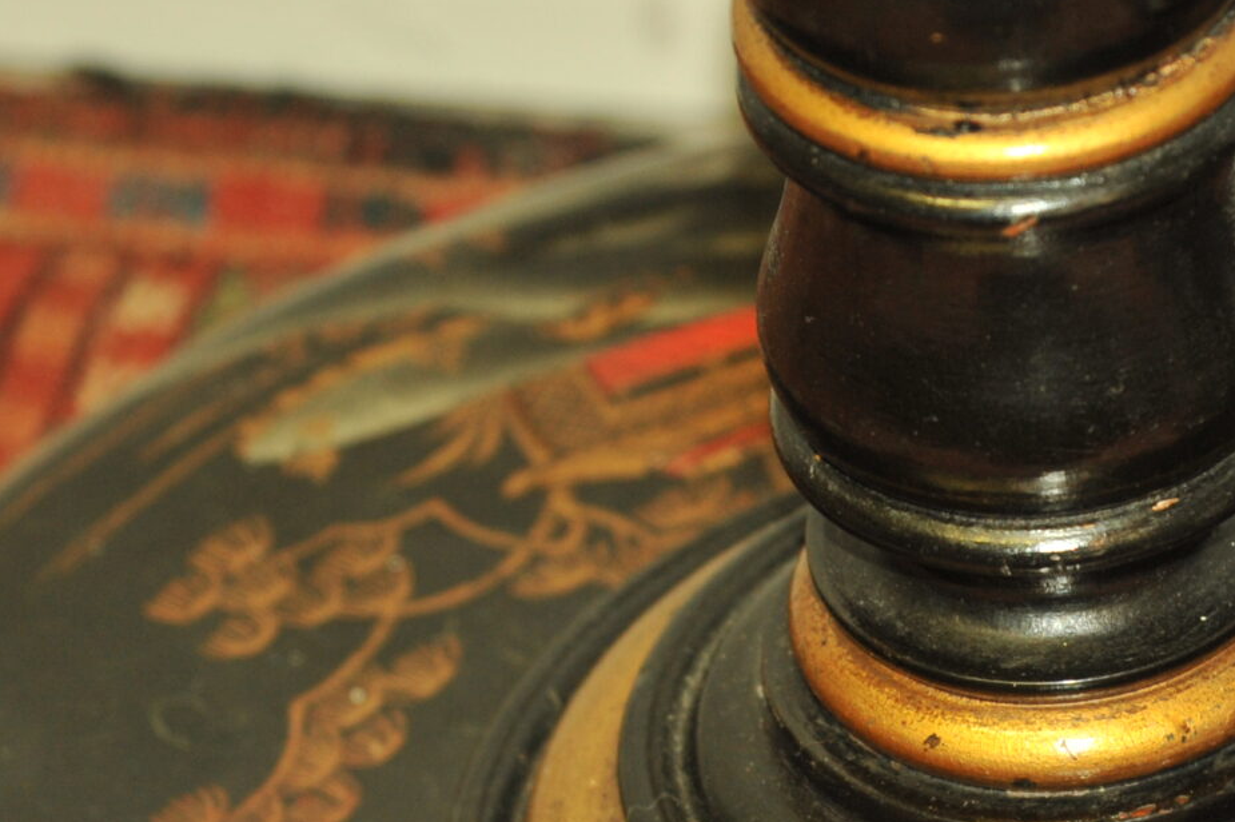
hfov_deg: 6.2
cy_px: 951
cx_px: 1131
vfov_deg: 4.1
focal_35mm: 332
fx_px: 11385
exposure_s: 1/60
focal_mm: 120
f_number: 5
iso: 1250
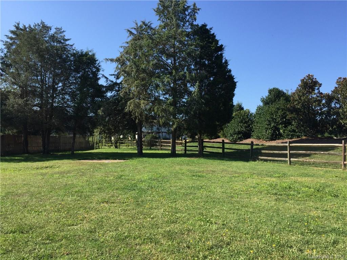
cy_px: 130
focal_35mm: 29
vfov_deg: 48.2
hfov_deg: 61.7
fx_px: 291
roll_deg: -0.6
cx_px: 174
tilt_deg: +1.5
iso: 32
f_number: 2.2
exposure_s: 1/1163
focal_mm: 4.15
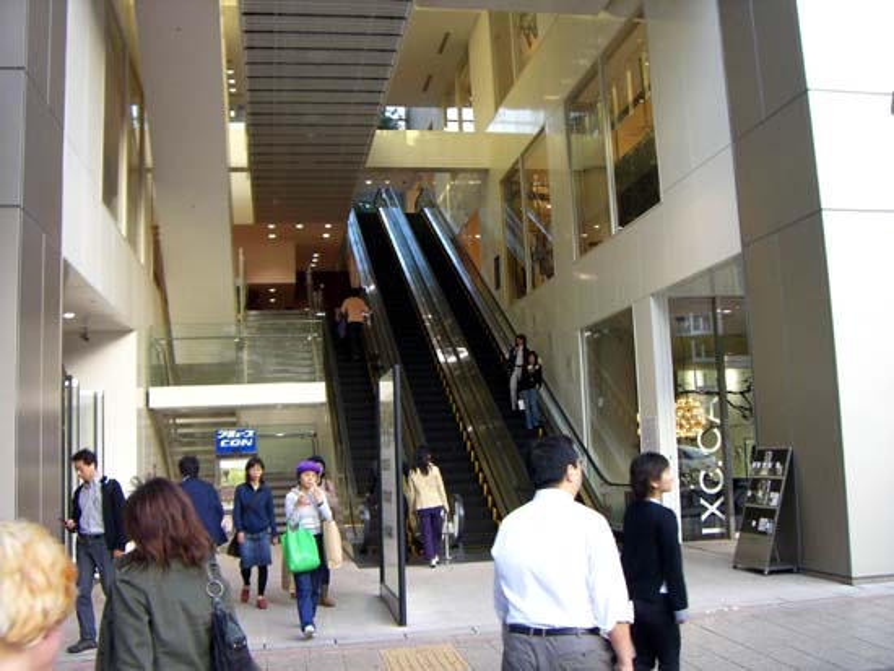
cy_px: 336
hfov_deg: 49.0
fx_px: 982
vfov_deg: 37.7
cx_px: 447
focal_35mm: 38
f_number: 2.7
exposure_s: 1/100
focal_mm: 6.2
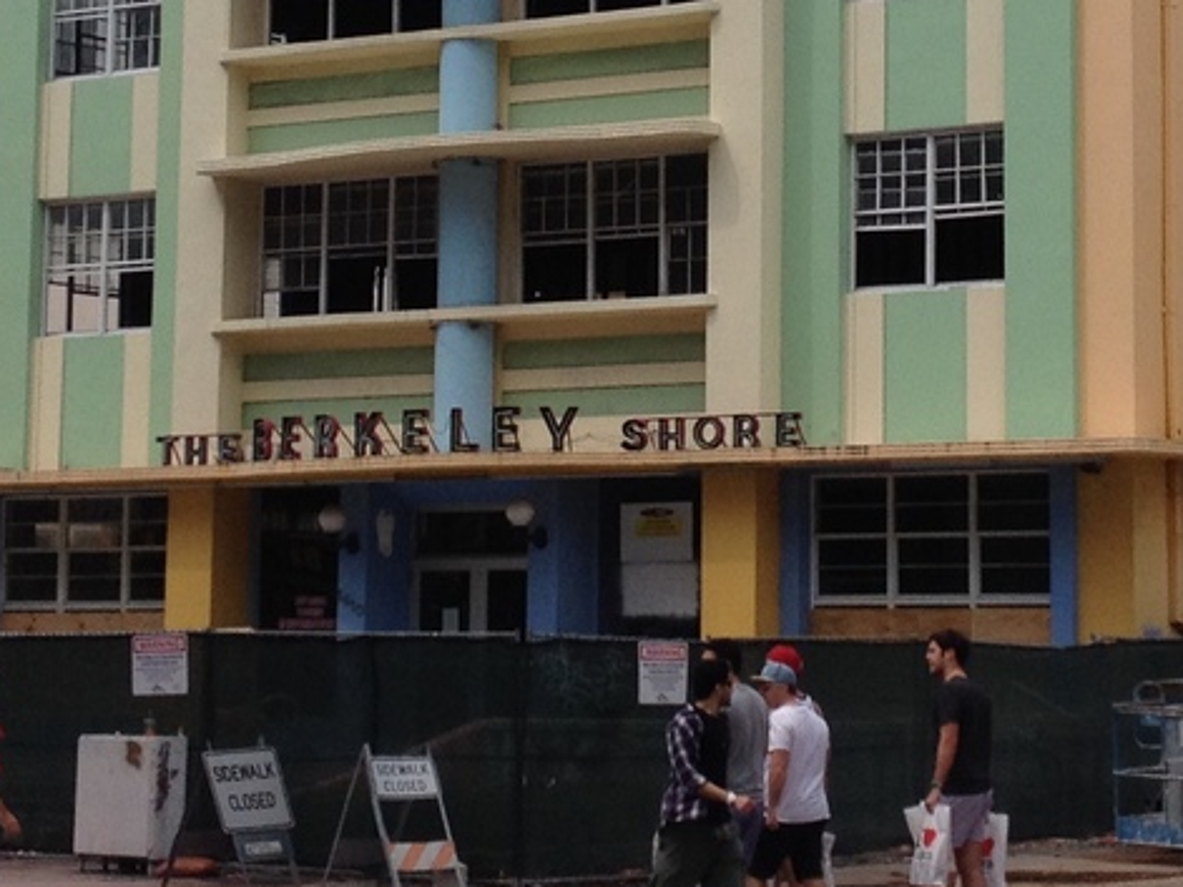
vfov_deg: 12.4
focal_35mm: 119
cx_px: 751
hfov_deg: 16.5
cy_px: 101
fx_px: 4066
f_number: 2.4
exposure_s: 1/1727
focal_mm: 4.28
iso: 50
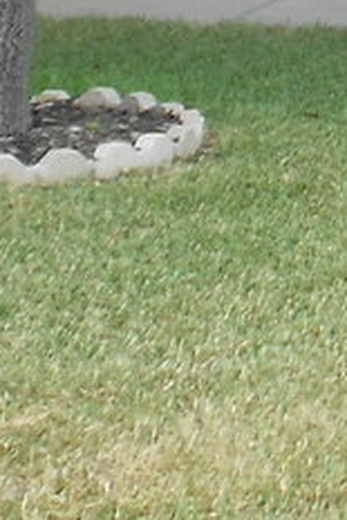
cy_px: -560
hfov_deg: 7.6
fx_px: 2425
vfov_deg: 11.0
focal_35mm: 168
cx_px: 869
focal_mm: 4.6
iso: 80
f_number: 3.2
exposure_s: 1/160
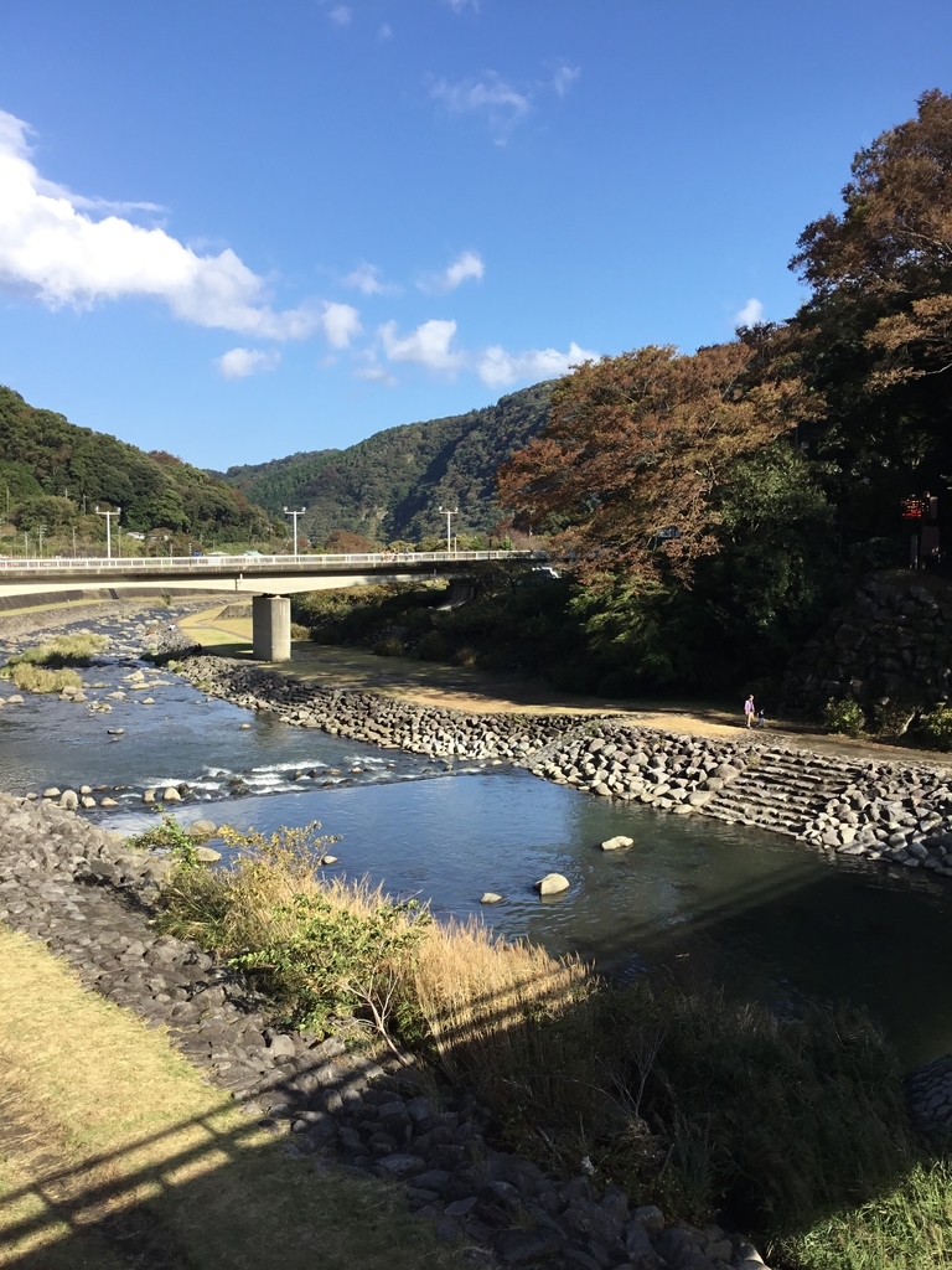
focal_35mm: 31
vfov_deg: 58.4
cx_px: 476
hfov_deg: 45.4
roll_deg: -0.1
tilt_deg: -3.9
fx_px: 1137
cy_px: 635
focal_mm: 3.3
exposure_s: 1/858
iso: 25
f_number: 2.4
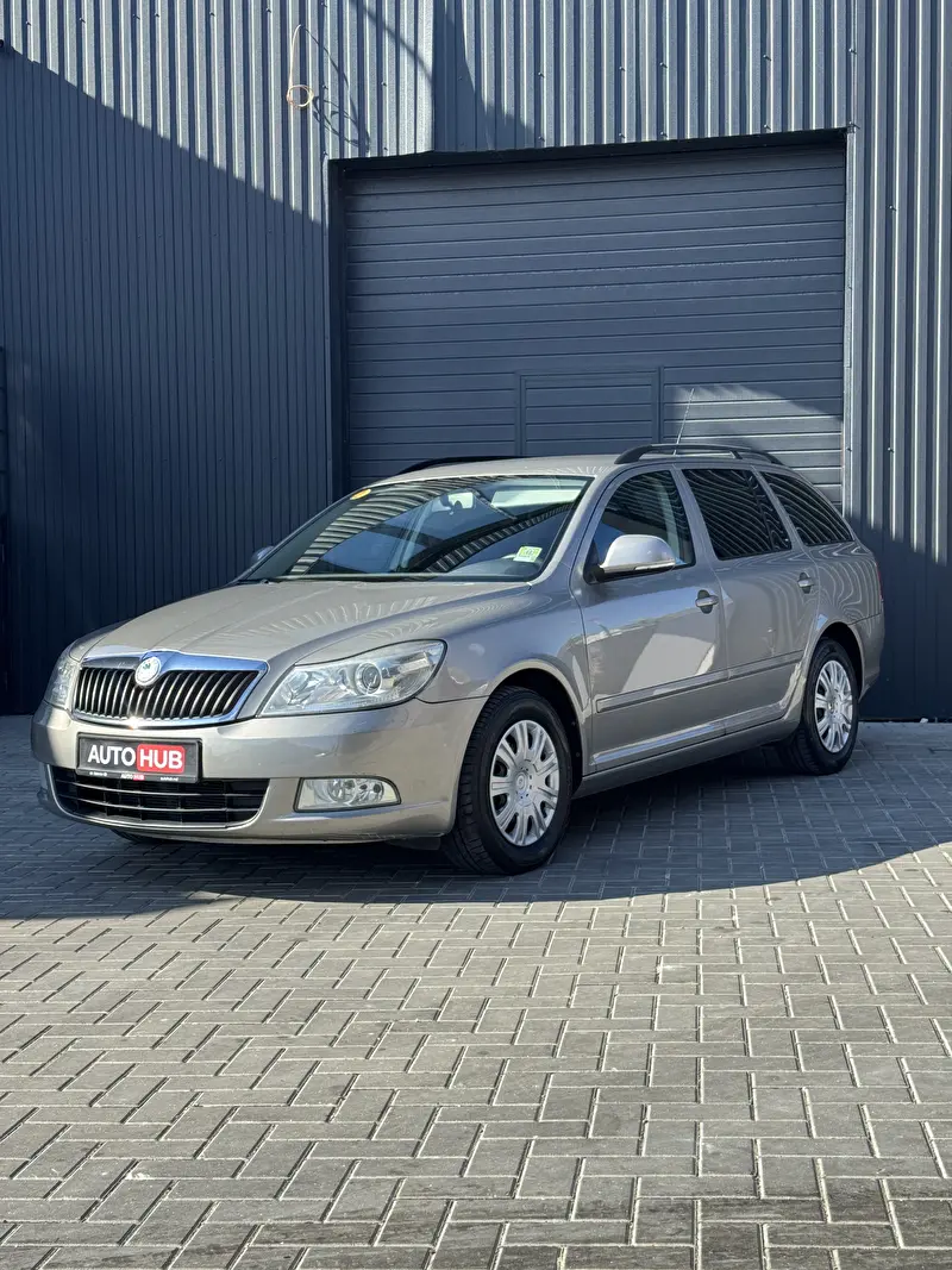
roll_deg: +0.8
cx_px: 476
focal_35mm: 48
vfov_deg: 39.7
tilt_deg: -0.4
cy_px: 635
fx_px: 1760
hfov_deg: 30.3
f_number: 1.78
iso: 64
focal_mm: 6.76
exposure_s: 1/1011
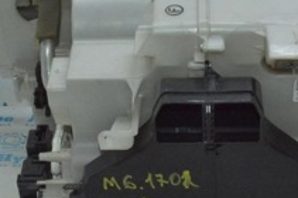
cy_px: 54
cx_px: 161
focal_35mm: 105
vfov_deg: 13.0
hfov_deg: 19.6
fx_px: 864
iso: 3200
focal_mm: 23
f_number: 16
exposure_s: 1/80
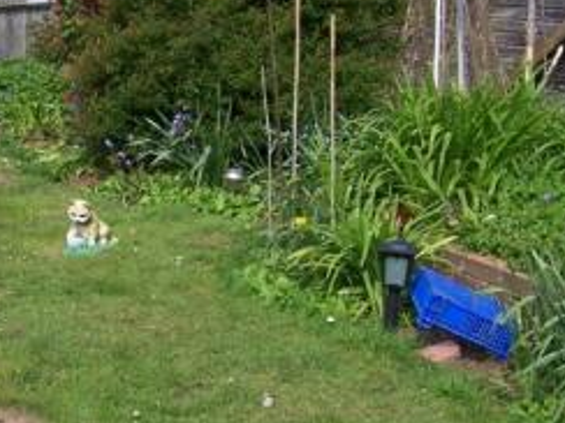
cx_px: 145
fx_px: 1404
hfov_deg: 22.6
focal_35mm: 86
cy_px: 283
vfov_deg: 17.1
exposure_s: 1/500
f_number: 4.8
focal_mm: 6
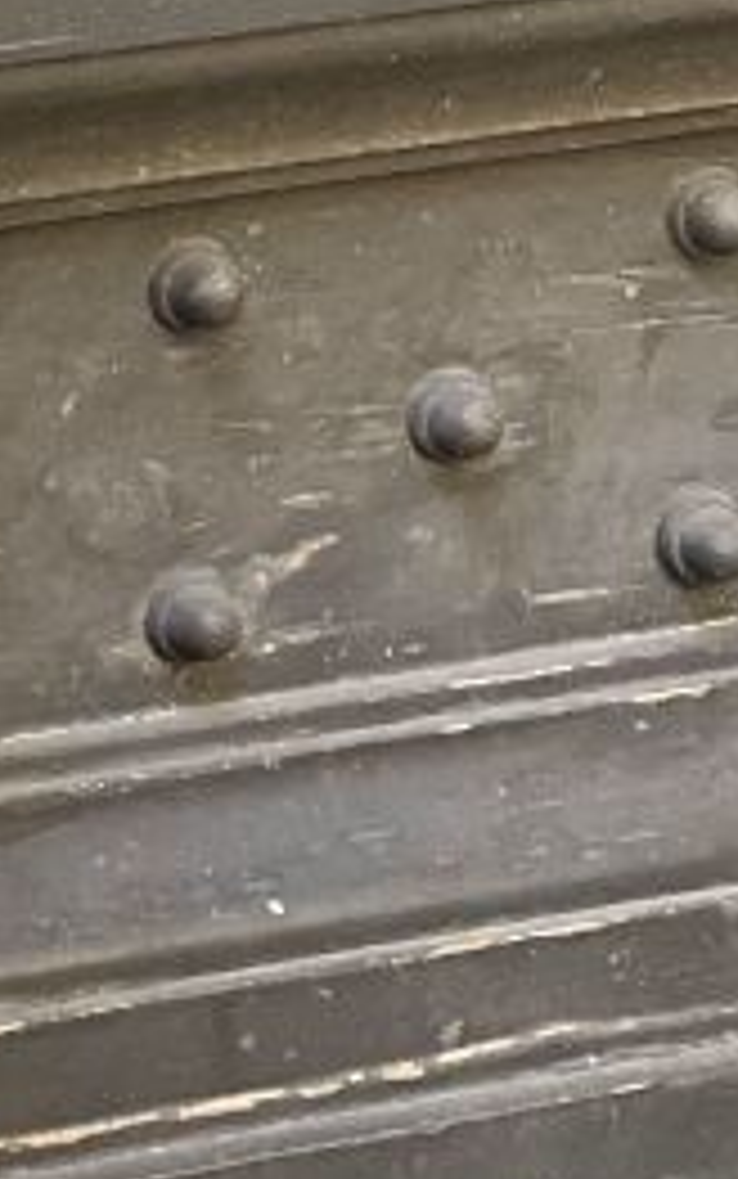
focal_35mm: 261
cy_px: -526
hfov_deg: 4.9
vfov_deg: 7.9
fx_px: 8390
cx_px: -788
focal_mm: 7.5
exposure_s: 1/121
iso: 160
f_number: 2.2
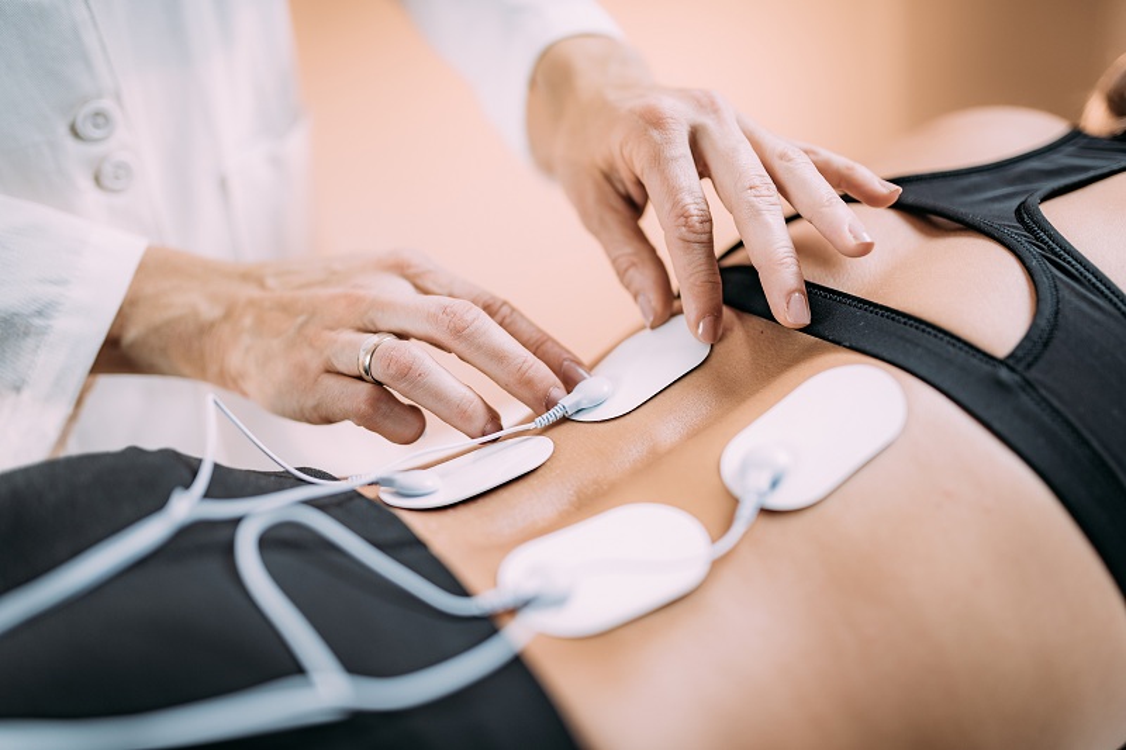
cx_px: 563
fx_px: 1094
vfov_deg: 37.8
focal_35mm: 35
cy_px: 375
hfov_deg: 54.4
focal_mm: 35
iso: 64
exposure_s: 1/125
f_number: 1.6
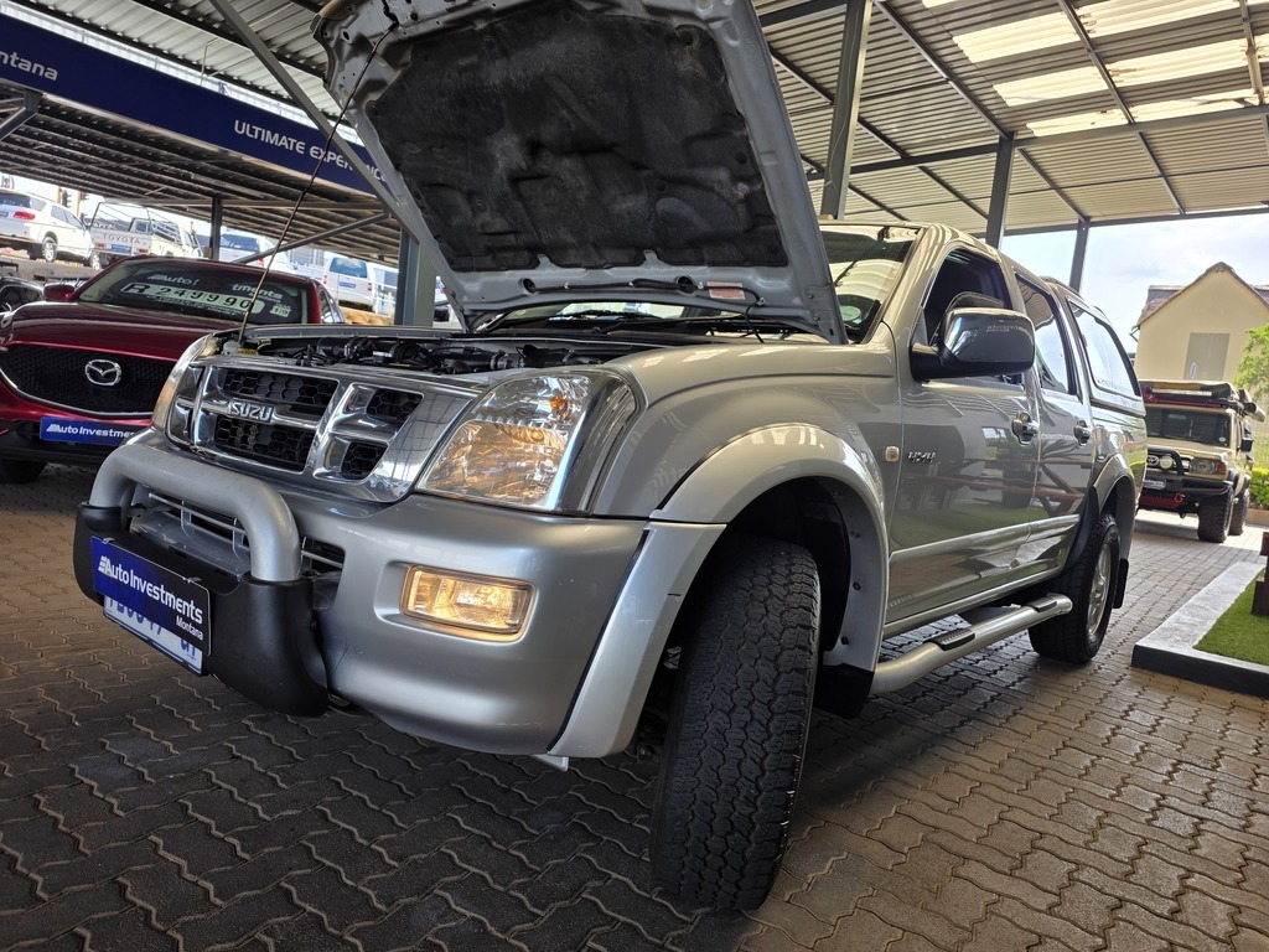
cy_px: 476
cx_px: 634
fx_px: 843
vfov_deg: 58.9
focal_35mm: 23
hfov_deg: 73.9
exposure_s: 1/359
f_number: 1.7
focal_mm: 6.25
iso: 32
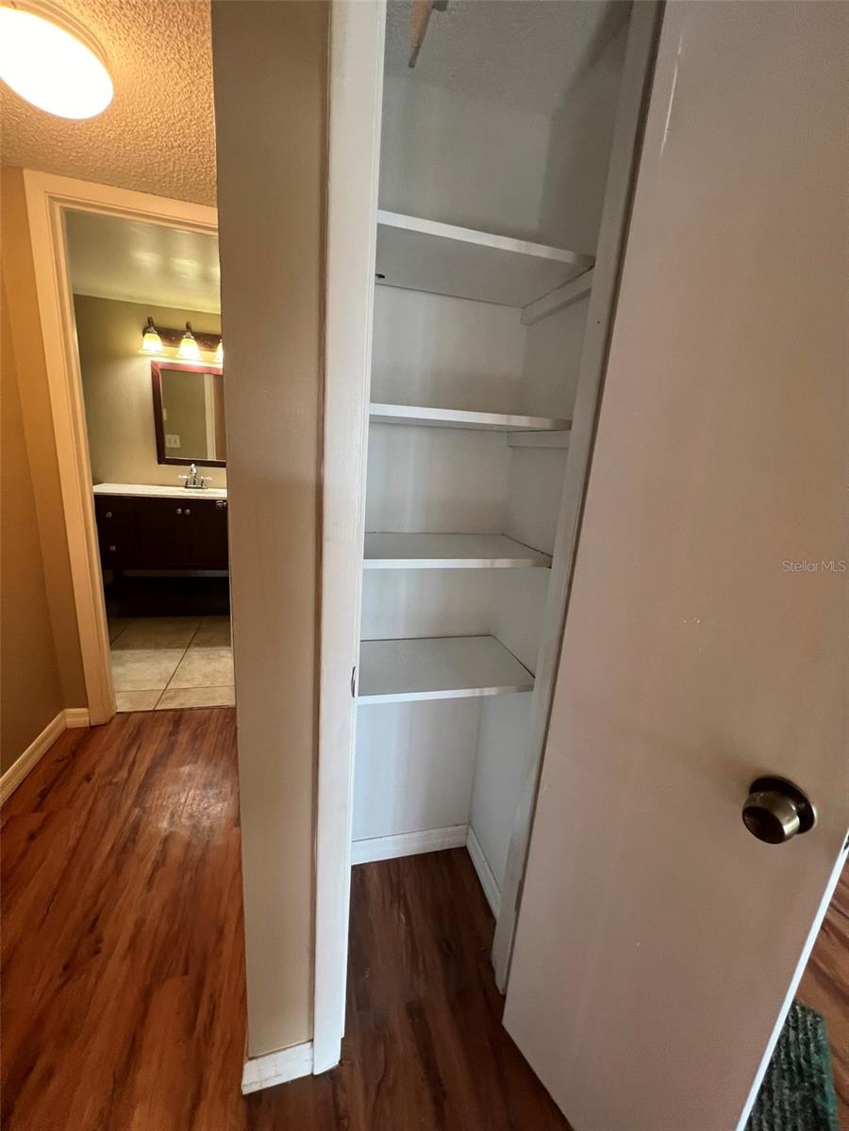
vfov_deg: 106.2
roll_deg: -3.2
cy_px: 566
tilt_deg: -15.6
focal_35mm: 13
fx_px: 425
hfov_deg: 89.9
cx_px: 424
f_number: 1.8
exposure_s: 1/120
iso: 250
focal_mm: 1.57
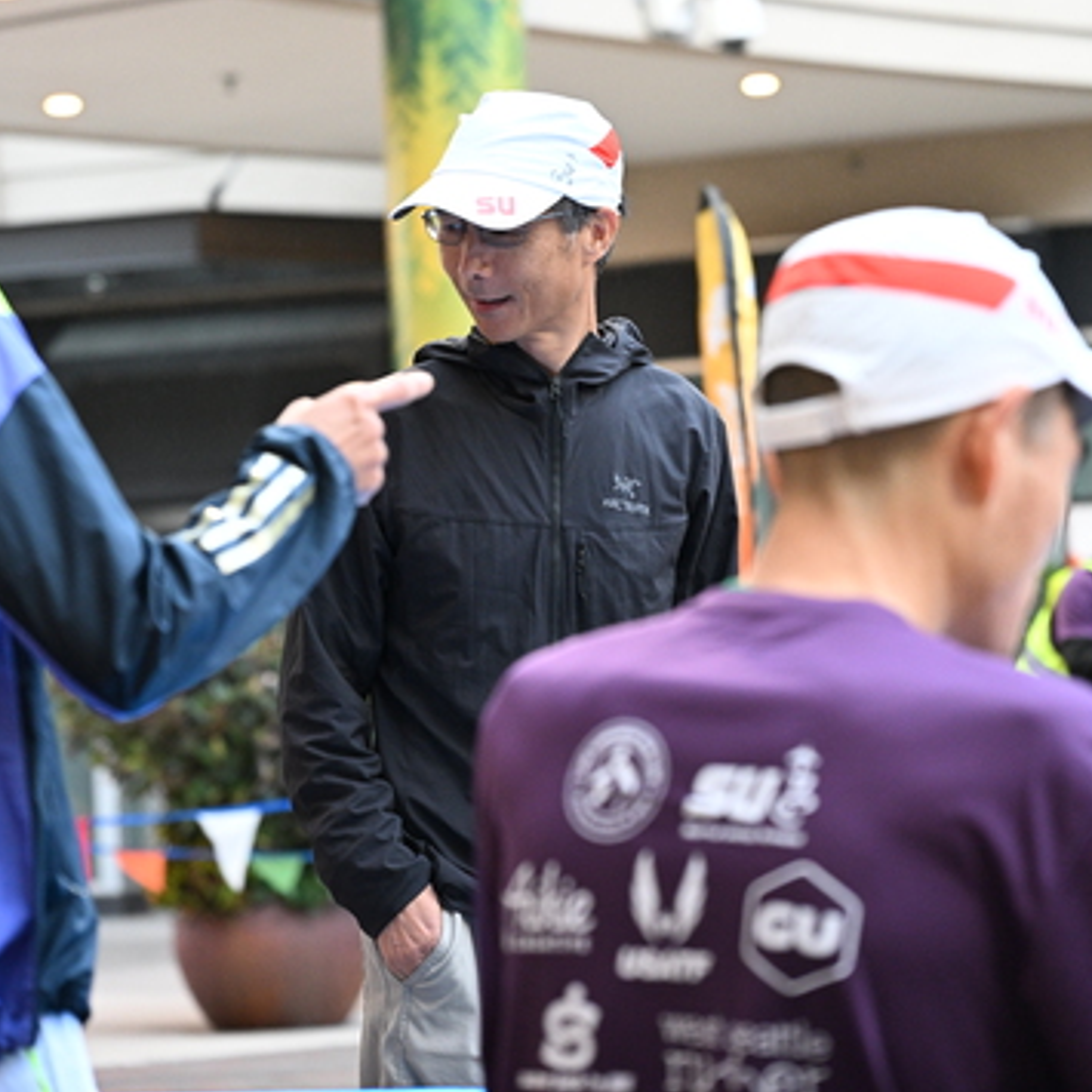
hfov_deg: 14.4
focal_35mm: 121
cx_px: 540
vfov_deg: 14.4
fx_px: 4319
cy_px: 323
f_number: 4
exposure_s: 1/100
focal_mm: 92
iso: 3200
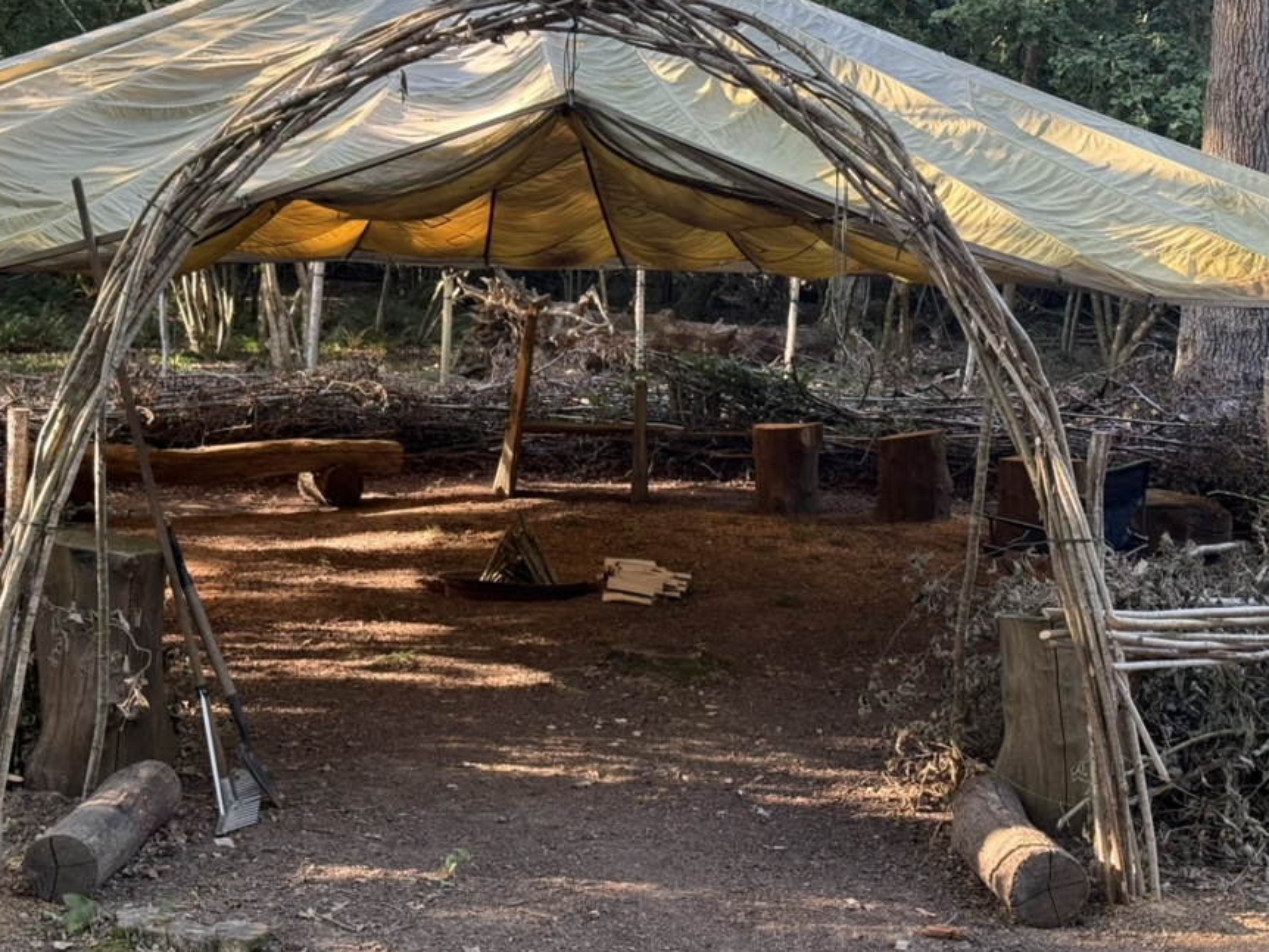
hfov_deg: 33.7
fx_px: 2090
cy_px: 418
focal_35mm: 57
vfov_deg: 25.7
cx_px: 576
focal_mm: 6.76
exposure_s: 1/112
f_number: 1.78
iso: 125
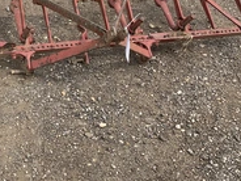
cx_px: 51
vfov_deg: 22.7
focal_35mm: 63
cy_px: 20
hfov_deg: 30.1
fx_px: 439
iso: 25
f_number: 1.8
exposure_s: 1/978
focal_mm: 3
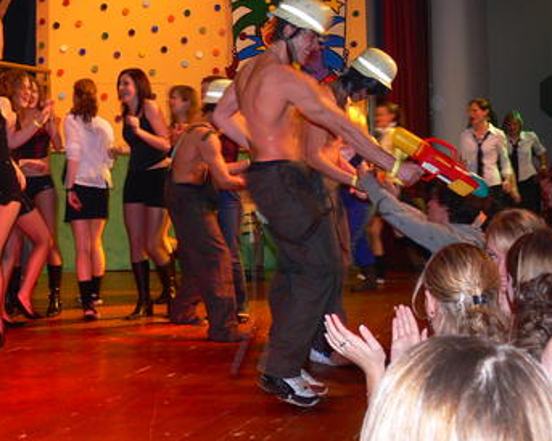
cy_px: 174
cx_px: 208
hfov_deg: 39.3
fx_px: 767
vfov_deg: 32.0
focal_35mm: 47
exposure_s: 1/30
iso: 100
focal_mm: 7.4
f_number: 2.8
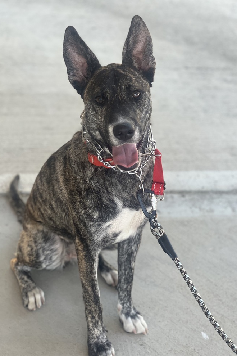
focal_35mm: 81
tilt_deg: -29.0
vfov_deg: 25.1
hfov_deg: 16.8
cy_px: 176
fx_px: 800
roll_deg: +0.5
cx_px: 113
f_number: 2.8
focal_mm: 9
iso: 64
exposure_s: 1/121
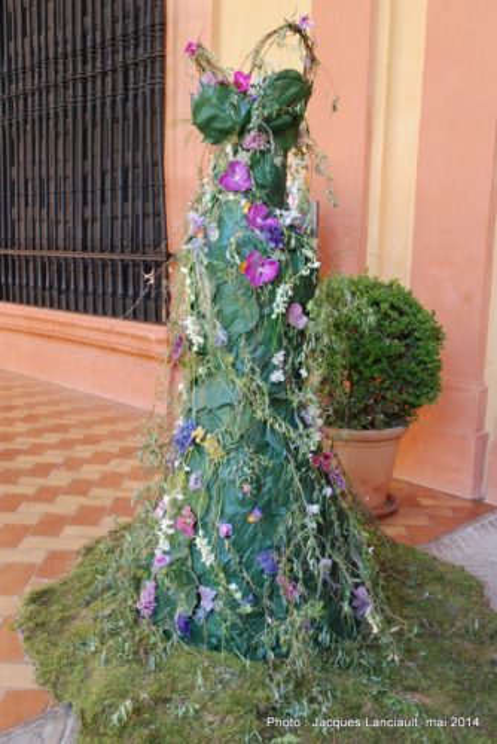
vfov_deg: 53.1
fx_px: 744
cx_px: 248
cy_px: 372
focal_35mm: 36
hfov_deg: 36.9
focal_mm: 24
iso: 800
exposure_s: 1/125
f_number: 6.3
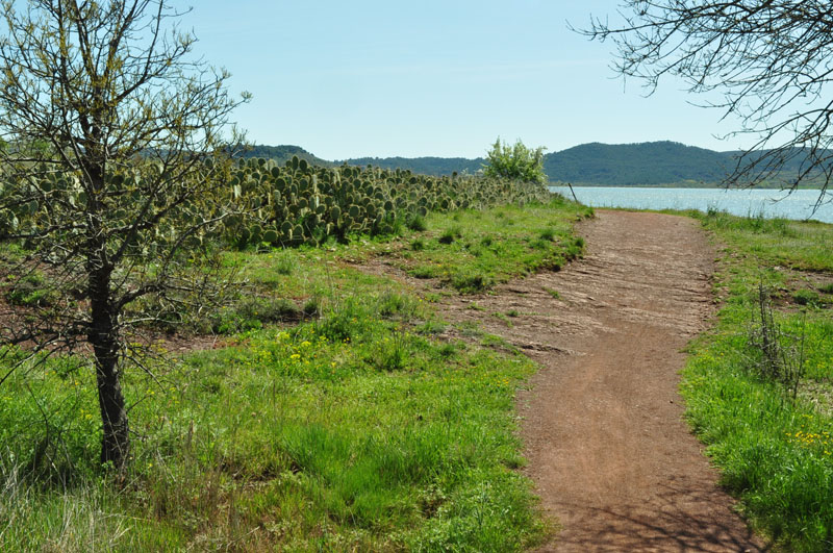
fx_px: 1074
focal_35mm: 46
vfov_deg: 28.9
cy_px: 276
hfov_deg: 42.4
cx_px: 416
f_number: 13
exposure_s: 1/250
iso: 400
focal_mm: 31
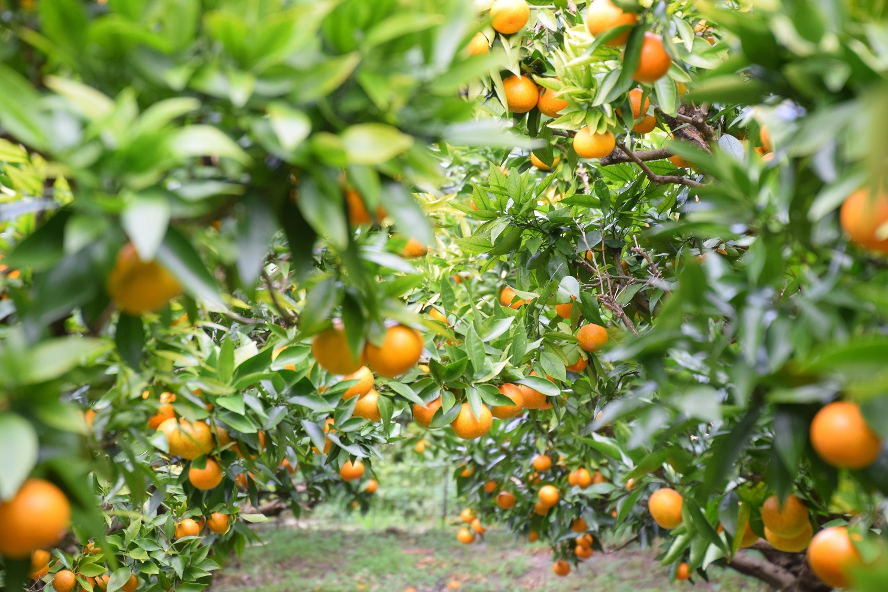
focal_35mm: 129
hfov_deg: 15.9
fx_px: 3182
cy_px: 296
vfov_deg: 10.6
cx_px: 444
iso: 400
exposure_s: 1/80
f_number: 5.6
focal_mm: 86
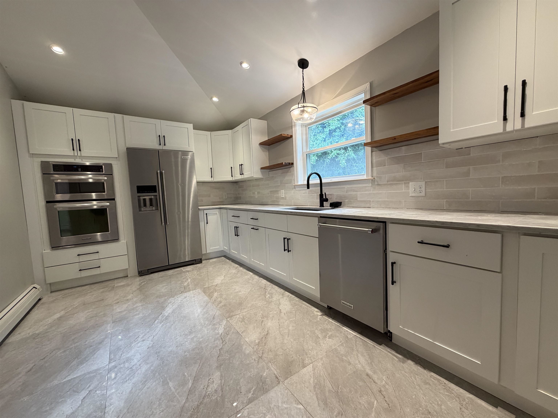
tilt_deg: -3.8
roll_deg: +3.3
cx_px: 279
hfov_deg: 102.1
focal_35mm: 14
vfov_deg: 85.7
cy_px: 209
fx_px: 226
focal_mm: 2.22
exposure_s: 1/120
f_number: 2.2
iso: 200
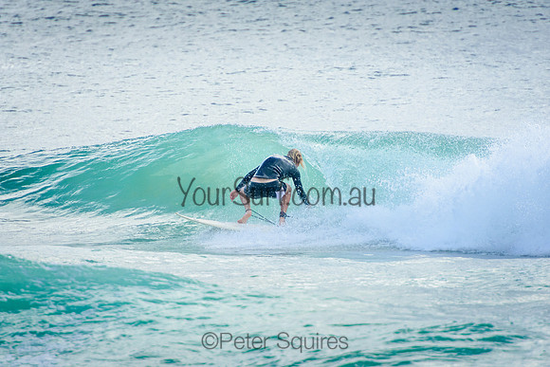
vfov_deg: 2.3
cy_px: 184
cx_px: 275
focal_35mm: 600
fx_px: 9168
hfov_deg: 3.4
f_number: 5.6
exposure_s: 1/2000
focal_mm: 400
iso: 560
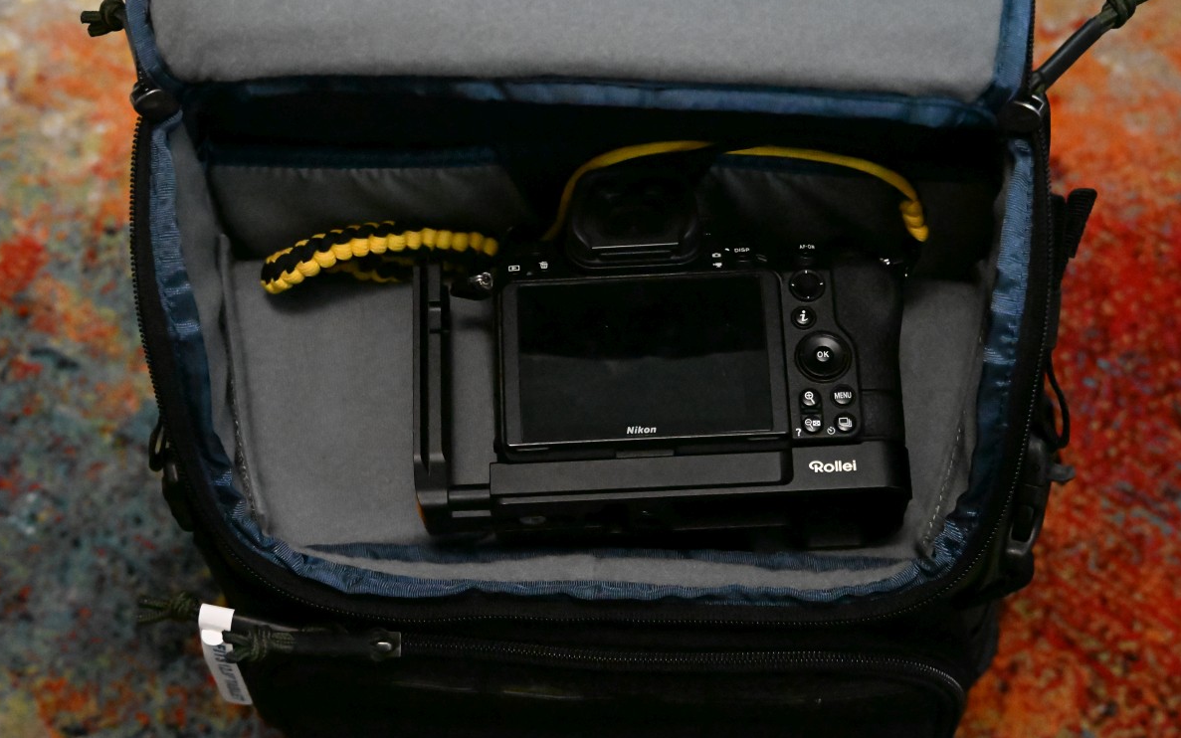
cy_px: 358
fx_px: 2189
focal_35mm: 68
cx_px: 593
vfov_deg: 19.1
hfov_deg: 30.2
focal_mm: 66
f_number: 8
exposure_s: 1/200
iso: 64000
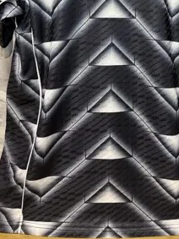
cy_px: 37
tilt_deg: -2.9
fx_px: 297
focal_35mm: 43
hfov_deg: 33.3
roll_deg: -0.5
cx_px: 118
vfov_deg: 41.3
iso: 200
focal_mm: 6.76
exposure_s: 1/50
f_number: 1.78
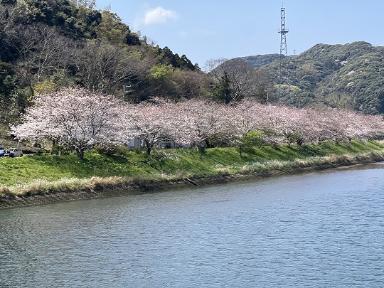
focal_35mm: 77
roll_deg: +2.1
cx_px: 192
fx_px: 854
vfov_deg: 19.1
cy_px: 144
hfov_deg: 25.3
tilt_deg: -1.9
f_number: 2.8
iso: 32
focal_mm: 9
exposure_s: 1/436
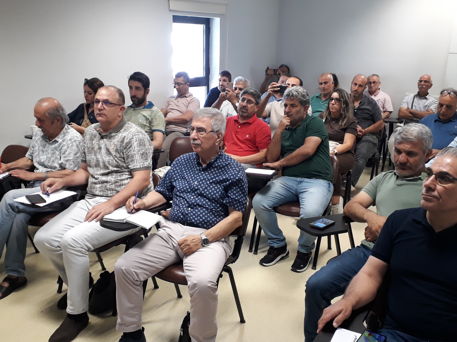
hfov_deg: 52.6
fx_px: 462
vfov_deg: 40.6
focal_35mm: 35
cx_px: 231
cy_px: 190
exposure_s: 1/33
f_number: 1.9
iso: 160
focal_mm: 3.6
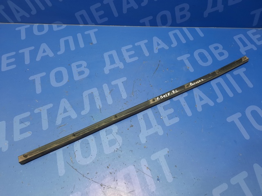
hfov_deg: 69.4
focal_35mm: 25
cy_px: 98
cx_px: 131
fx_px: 189
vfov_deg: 54.9
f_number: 2
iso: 320
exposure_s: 1/33
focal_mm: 4.6
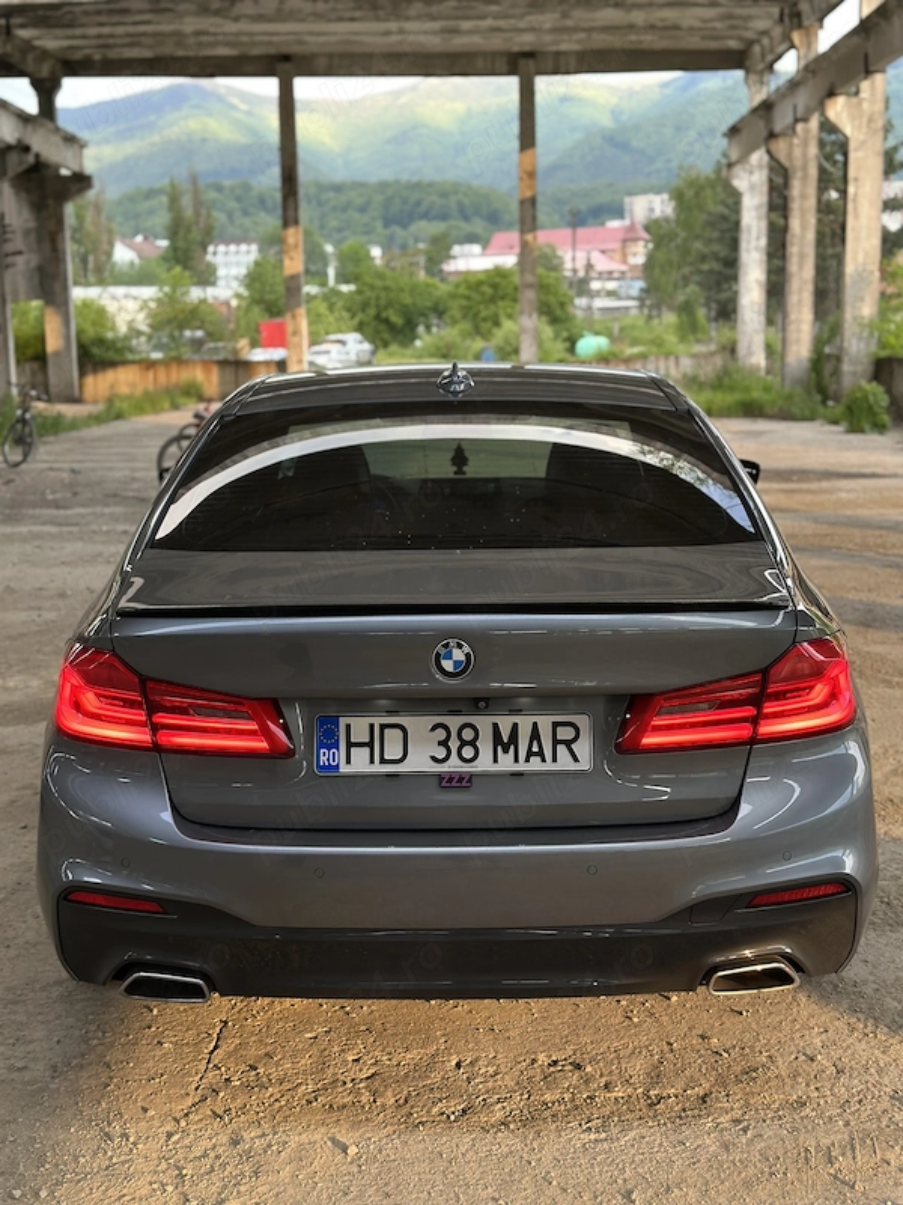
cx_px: 452
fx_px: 1670
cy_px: 602
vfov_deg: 39.7
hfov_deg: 30.3
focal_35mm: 48
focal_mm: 6.86
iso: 64
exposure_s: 1/121
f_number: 1.78
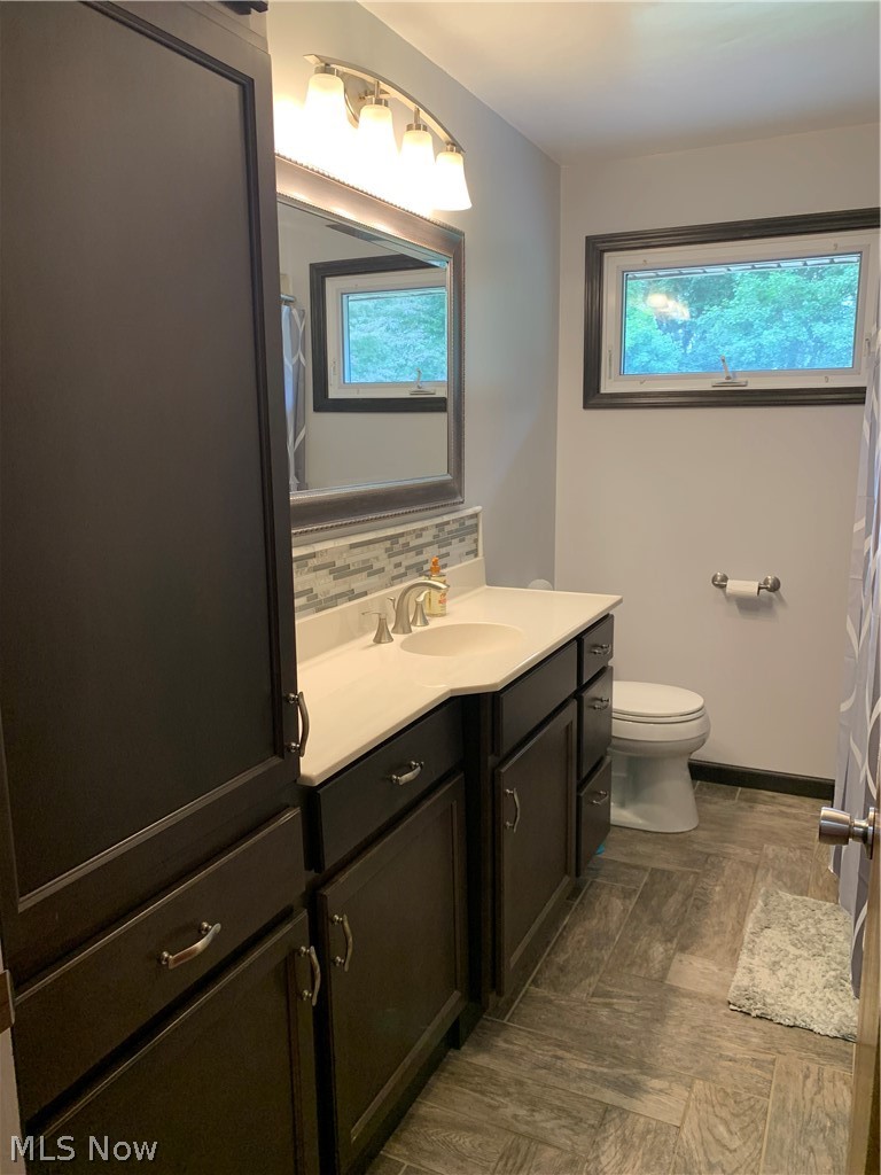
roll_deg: +0.6
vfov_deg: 67.3
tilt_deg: -9.5
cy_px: 588
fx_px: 882
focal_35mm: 26
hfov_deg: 53.1
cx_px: 440
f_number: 1.8
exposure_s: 1/60
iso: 100
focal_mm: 4.25
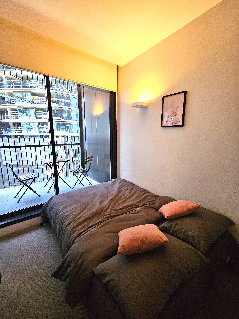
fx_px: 120
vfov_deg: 106.2
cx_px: 120
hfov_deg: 89.9
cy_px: 160
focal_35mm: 13
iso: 500
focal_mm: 2.2
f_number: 2.2
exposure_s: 1/33.3
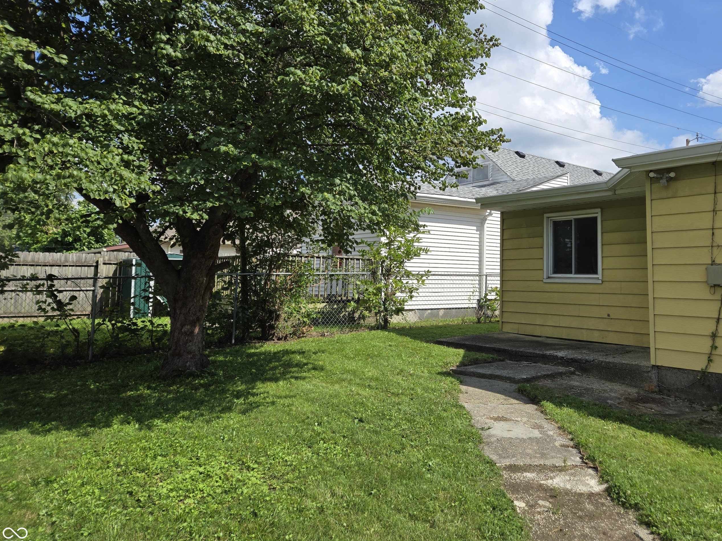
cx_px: 429
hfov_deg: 62.9
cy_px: 224
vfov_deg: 49.5
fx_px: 584
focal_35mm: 28
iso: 25
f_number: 1.8
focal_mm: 5.4
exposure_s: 1/1930
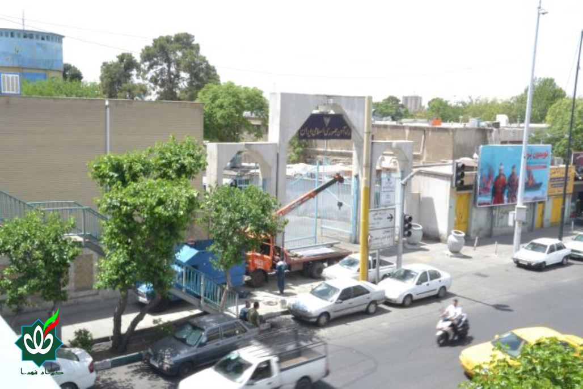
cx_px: 292
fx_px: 607
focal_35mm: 38
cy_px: 194
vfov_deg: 35.5
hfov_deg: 51.3
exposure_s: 1/50
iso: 800
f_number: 25
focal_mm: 25
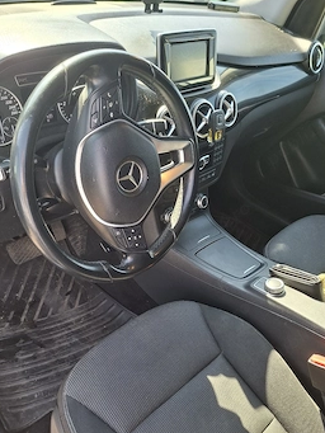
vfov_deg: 65.0
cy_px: 249
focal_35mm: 27
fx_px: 338
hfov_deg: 51.2
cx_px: 136
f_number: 1.8
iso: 50
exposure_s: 1/100
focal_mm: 5.54
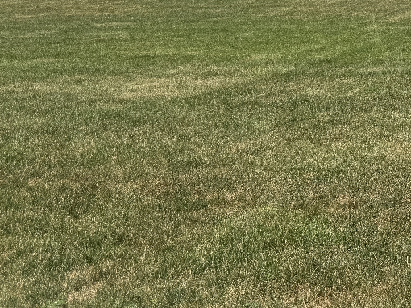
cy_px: -76
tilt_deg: -2.4
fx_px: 772
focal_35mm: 65
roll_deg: +0.9
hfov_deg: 26.5
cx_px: 495
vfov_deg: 20.8
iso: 80
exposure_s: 1/7092
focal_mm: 6.76
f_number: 1.78
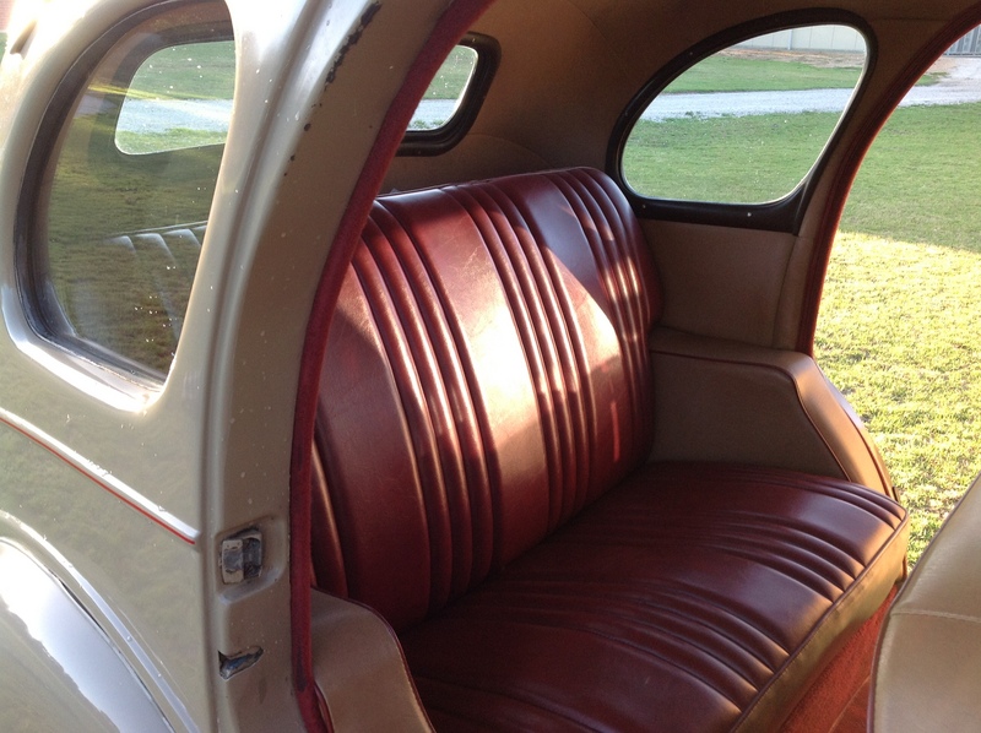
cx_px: 490
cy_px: 366
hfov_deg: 52.7
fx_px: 991
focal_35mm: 35
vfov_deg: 40.6
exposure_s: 1/120
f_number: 2.4
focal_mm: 4.28
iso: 80
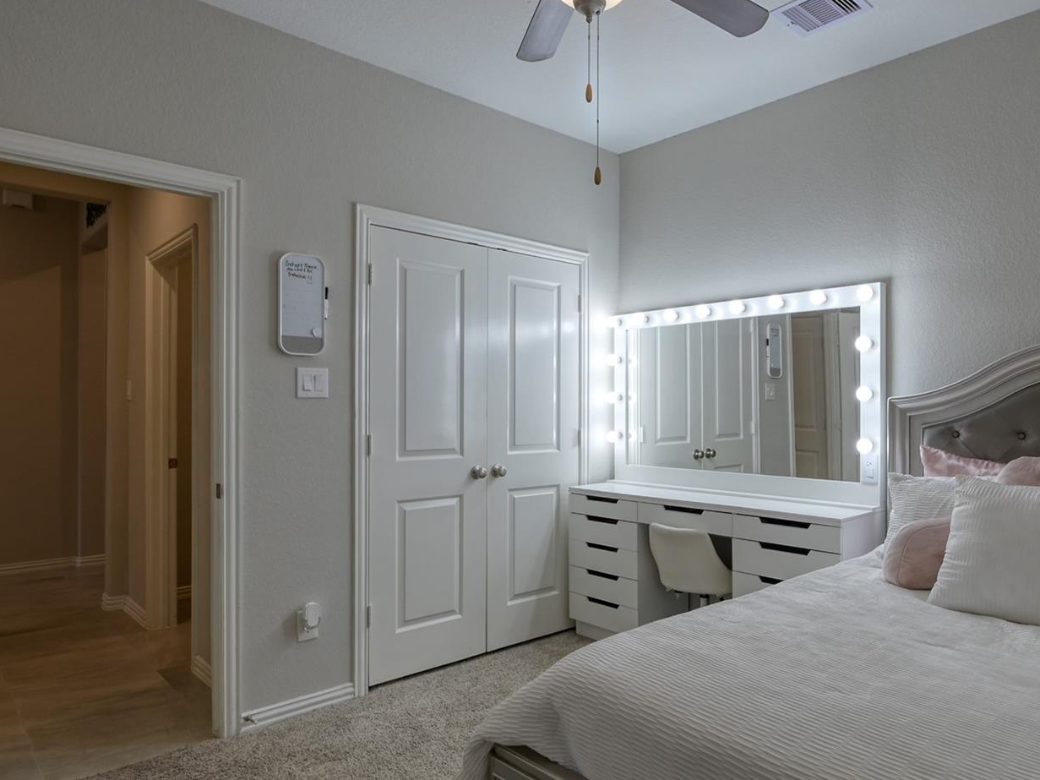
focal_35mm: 24
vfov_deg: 56.8
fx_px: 721
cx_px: 637
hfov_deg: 70.7
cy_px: 410
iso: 640
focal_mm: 15
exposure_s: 1/200
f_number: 9
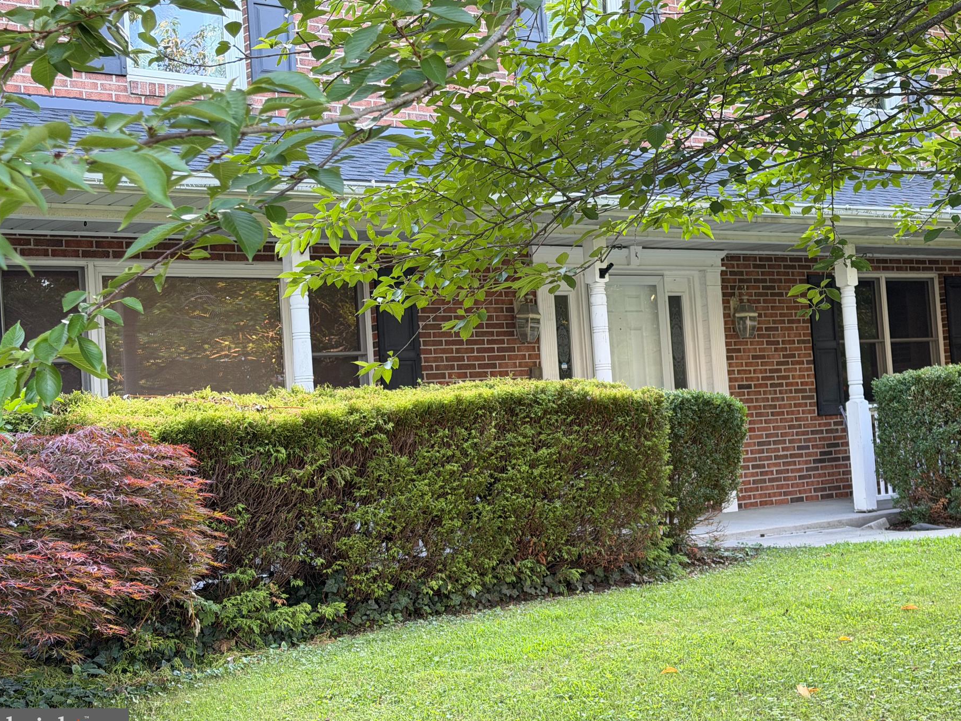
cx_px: 538
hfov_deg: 35.5
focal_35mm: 54
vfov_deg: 27.0
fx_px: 1499
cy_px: 346
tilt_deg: +3.0
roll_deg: +4.6
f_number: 1.78
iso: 100
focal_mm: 6.76
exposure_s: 1/90
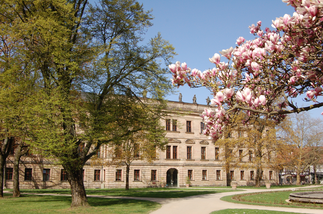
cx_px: 162
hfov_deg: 49.6
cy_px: 107
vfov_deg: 34.1
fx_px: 350
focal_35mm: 39
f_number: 10
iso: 400
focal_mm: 26
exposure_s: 1/400
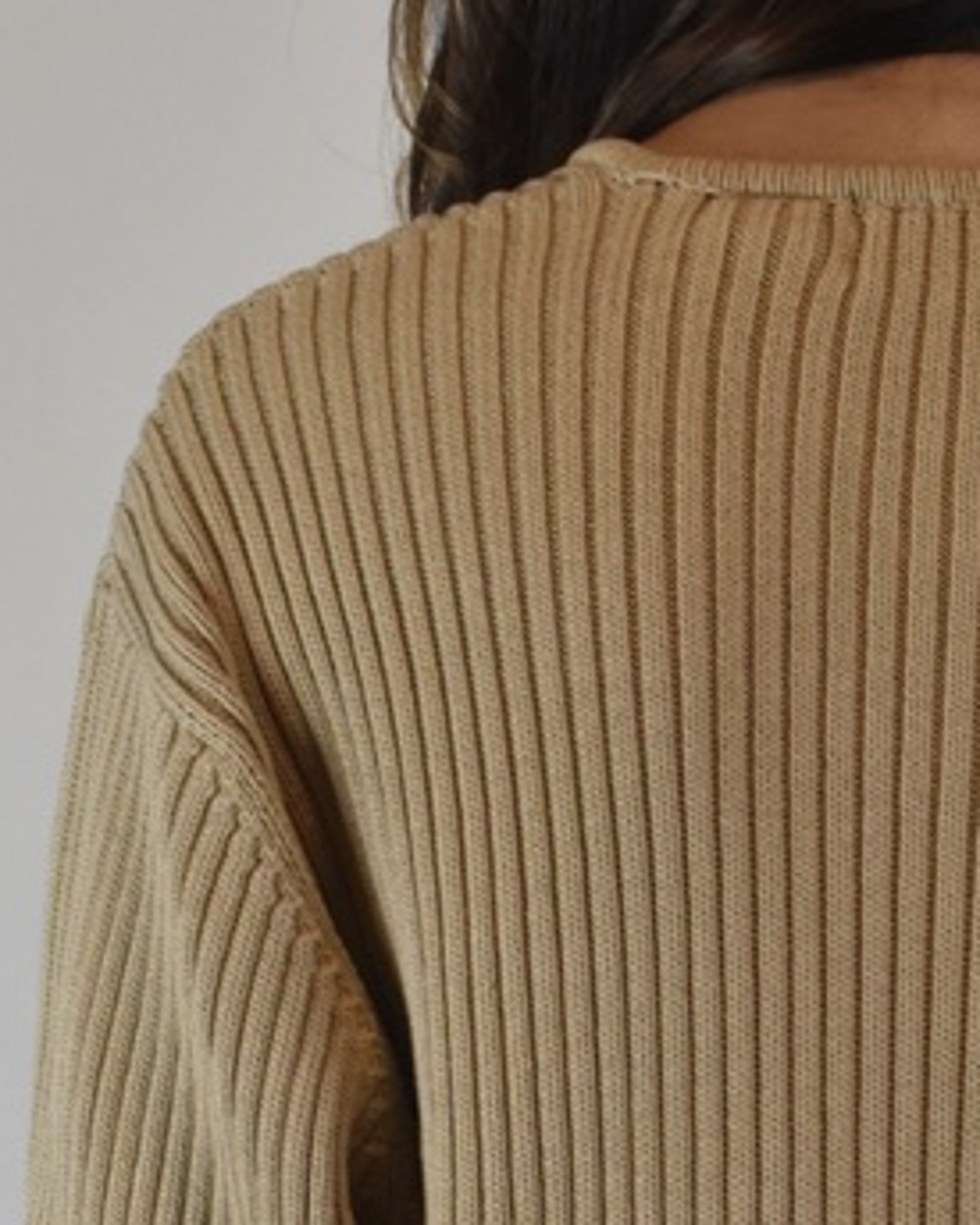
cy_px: 1706
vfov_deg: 11.1
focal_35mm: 169
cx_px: 845
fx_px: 6130
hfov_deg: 9.1
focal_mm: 38
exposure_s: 1/50
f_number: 16
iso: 1600
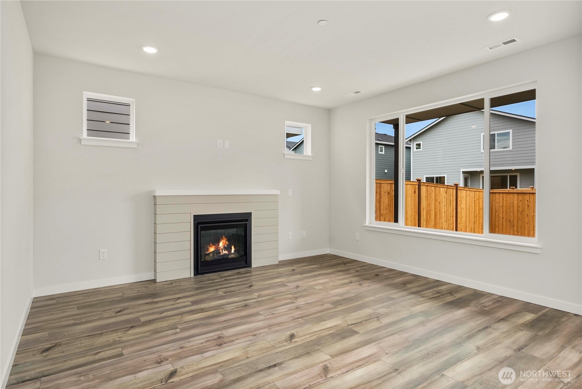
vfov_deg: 64.6
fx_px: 307
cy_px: 194
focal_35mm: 19
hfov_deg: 86.9
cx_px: 291
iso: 125
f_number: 7.1
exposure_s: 1/60
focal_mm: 19
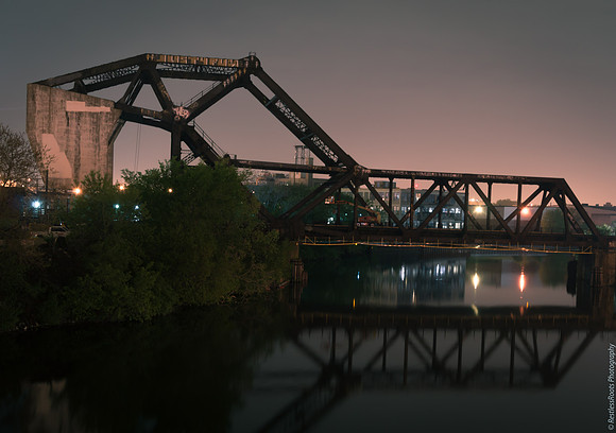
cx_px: 362
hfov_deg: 39.9
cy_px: 241
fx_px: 845
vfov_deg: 28.7
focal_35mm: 49
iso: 100
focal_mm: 28
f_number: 10
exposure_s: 20
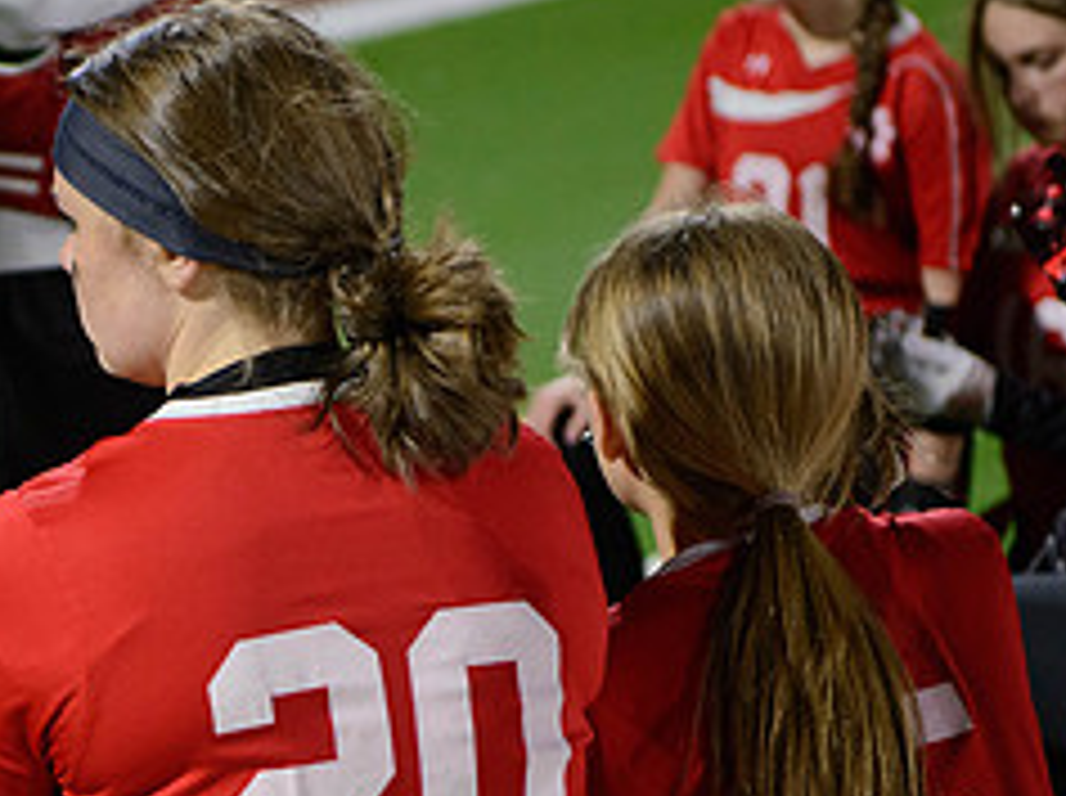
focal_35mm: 165
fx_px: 5073
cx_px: 139
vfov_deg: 8.9
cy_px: 672
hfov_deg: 11.9
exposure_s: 1/320
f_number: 2.8
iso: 3200
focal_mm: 70
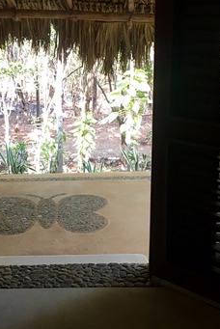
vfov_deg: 37.2
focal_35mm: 53
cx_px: 35
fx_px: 485
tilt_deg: -11.9
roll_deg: +1.8
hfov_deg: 25.0
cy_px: 119
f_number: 2.2
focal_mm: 4.15
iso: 64
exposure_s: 1/15
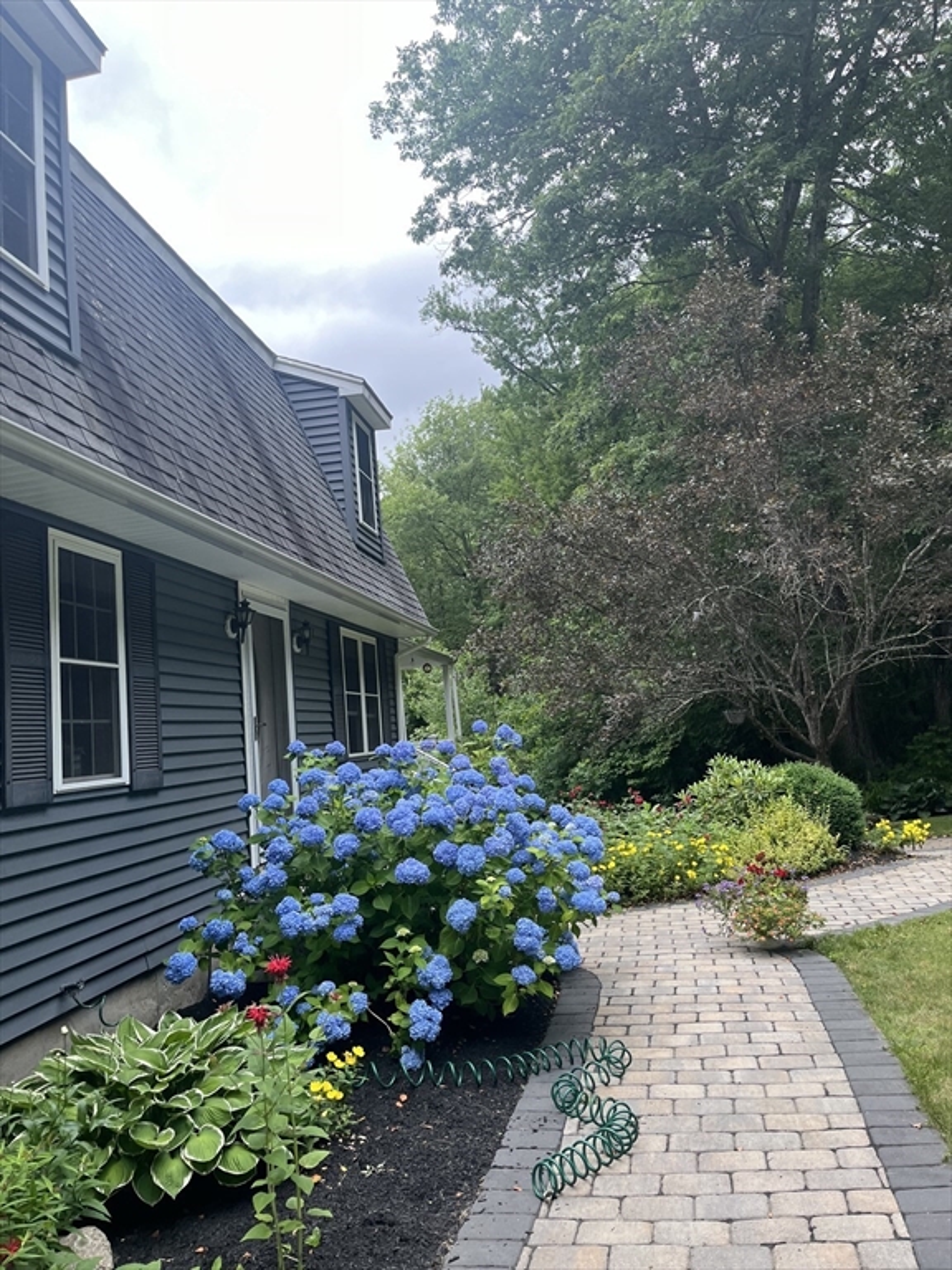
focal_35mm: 26
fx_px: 953
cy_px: 635
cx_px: 476
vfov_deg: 67.3
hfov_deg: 53.1
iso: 50
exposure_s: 1/506
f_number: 1.6
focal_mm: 5.1
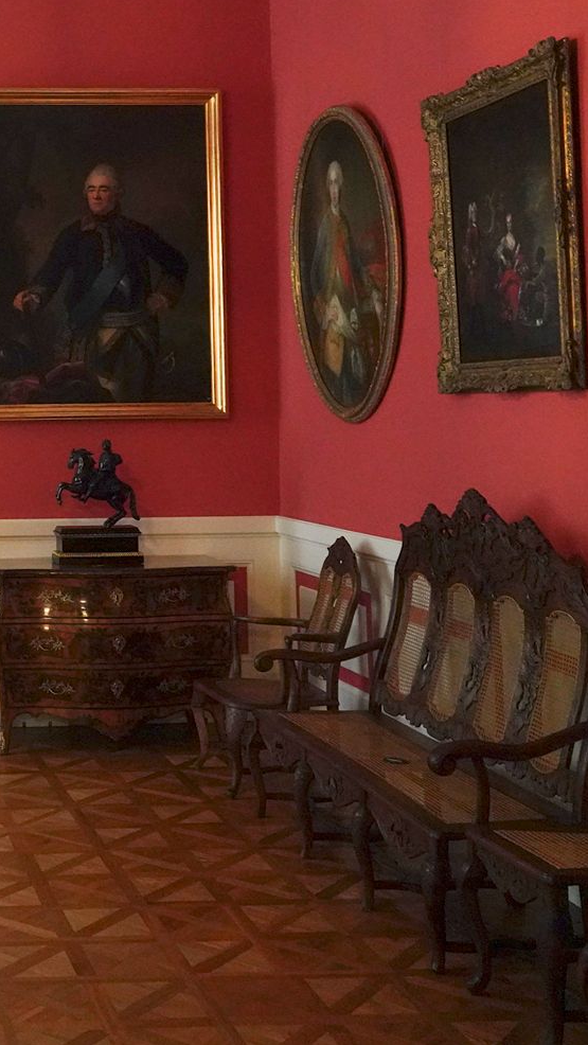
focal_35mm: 51
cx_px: -130
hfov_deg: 21.7
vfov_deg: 40.0
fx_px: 1413
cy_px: 340
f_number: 6.3
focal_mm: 24
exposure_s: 1/80
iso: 6400
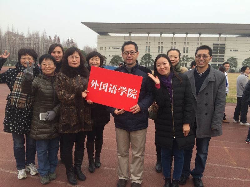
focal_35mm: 29
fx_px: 209
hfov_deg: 61.7
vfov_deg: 48.2
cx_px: 125
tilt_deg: -8.1
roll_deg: -0.4
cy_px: 94
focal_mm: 4.15
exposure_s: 1/519
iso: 32
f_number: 2.2
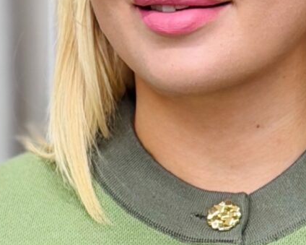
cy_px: 525
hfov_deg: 6.8
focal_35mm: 283
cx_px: 289
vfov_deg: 5.3
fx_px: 2562
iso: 80
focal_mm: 6.76
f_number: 1.78
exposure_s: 1/100
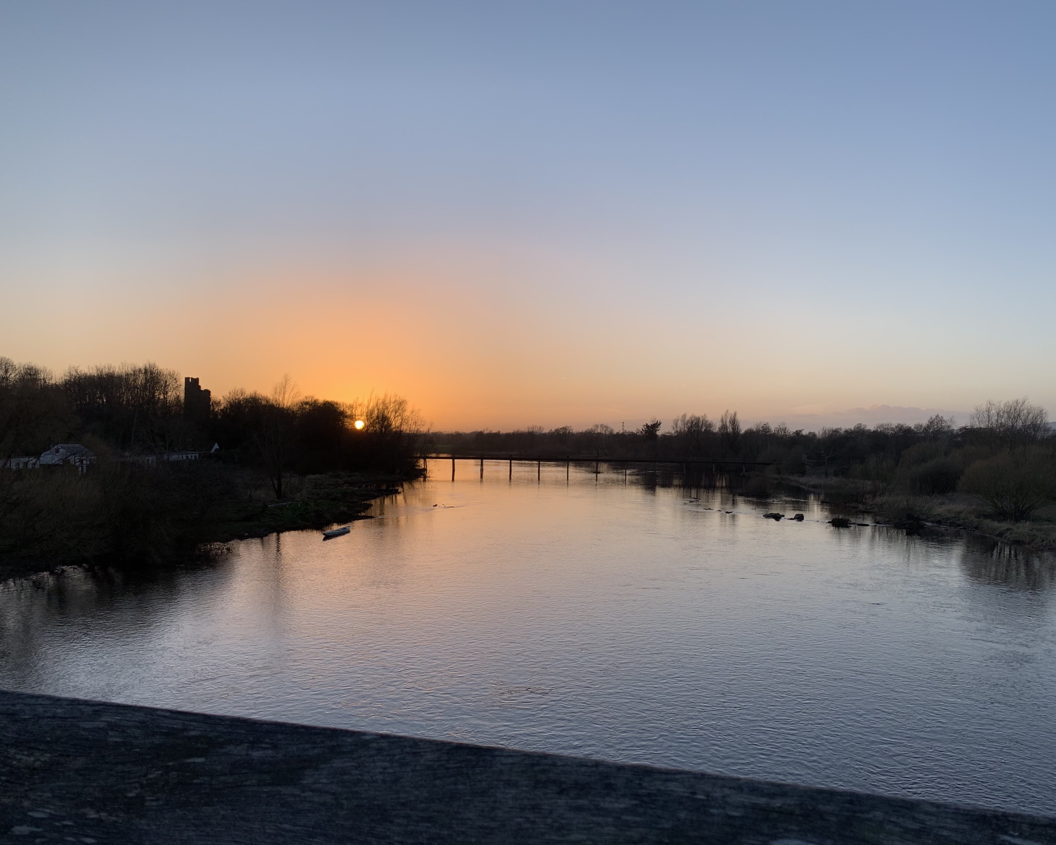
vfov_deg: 51.5
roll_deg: -0.7
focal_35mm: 28
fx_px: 875
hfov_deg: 62.1
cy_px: 436
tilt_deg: +0.5
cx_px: 574
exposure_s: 1/485
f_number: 1.8
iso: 25
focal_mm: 4.25
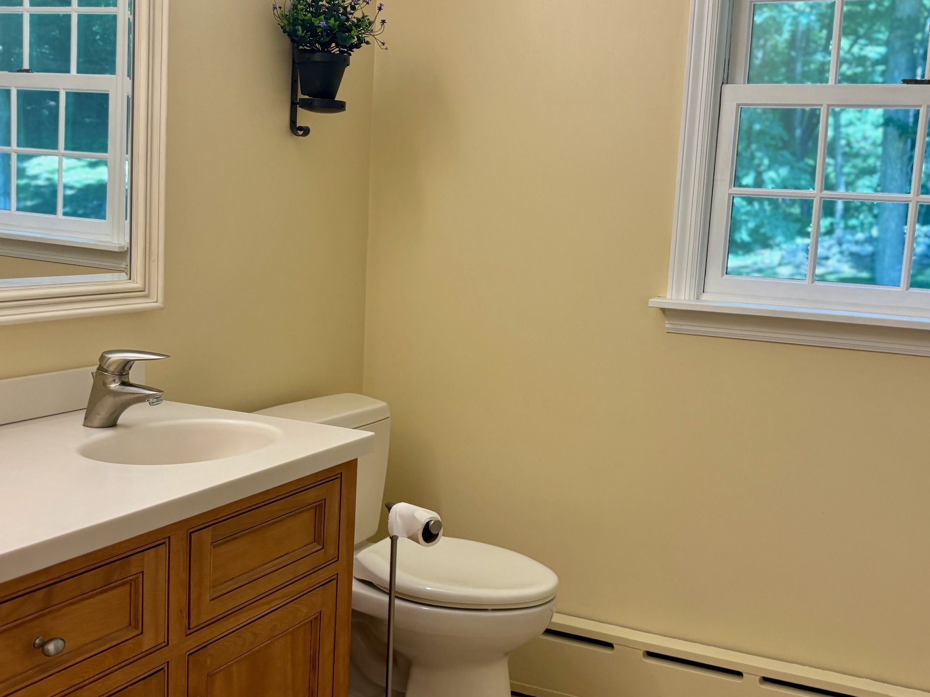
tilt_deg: -7.1
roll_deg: -2.2
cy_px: 362
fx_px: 1102
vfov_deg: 35.1
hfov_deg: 45.8
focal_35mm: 41
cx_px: 482
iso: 100
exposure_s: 1/120
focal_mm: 5.96
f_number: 1.6
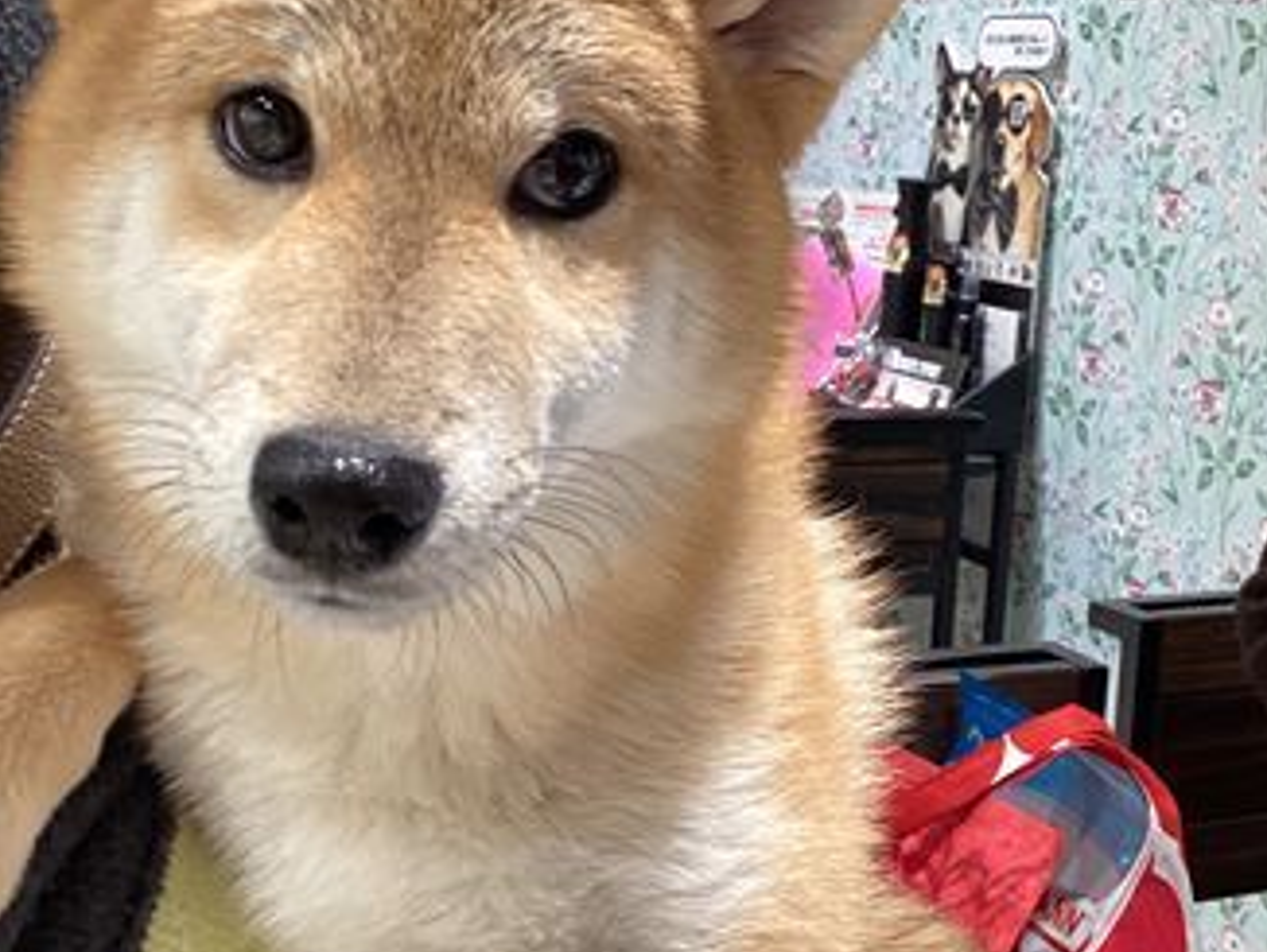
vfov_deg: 25.7
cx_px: 665
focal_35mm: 57
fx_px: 2088
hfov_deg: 33.8
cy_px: 396
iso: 125
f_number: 2.4
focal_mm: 3.3
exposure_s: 1/60
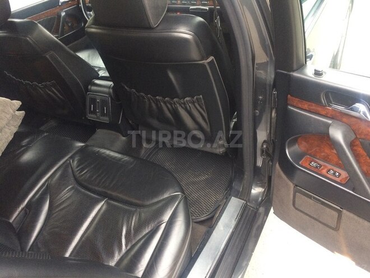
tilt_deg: -37.1
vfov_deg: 48.2
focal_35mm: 29
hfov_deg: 61.7
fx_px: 310
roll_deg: +8.1
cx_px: 185
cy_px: 139
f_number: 2.2
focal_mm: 4.15
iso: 200
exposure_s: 1/33
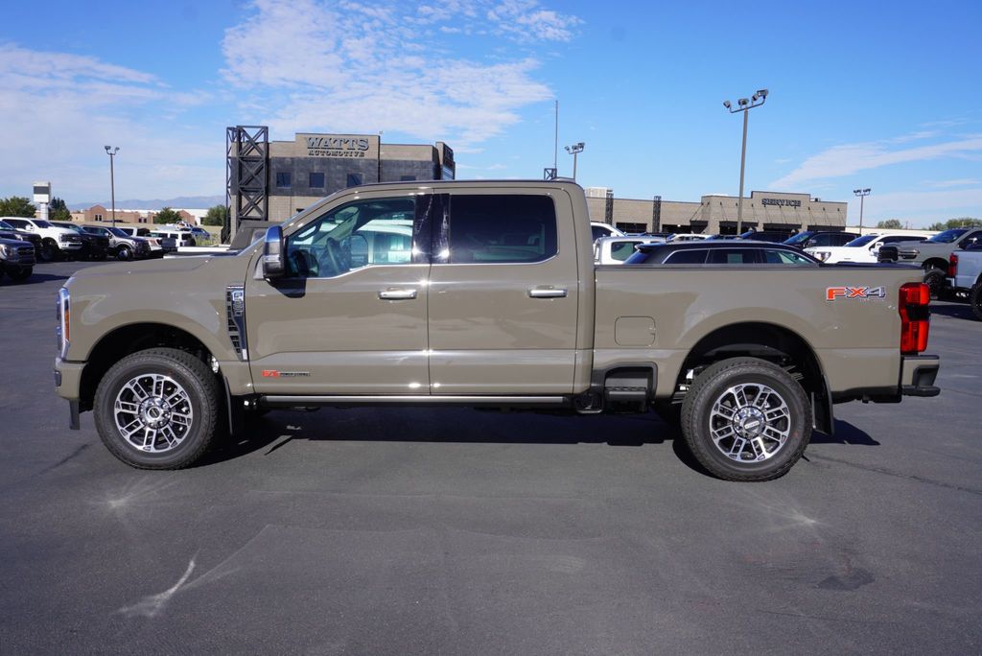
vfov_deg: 43.7
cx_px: 491
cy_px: 328
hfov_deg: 61.9
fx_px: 819
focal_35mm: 30
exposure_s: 1/160
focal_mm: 20
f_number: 10
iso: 100
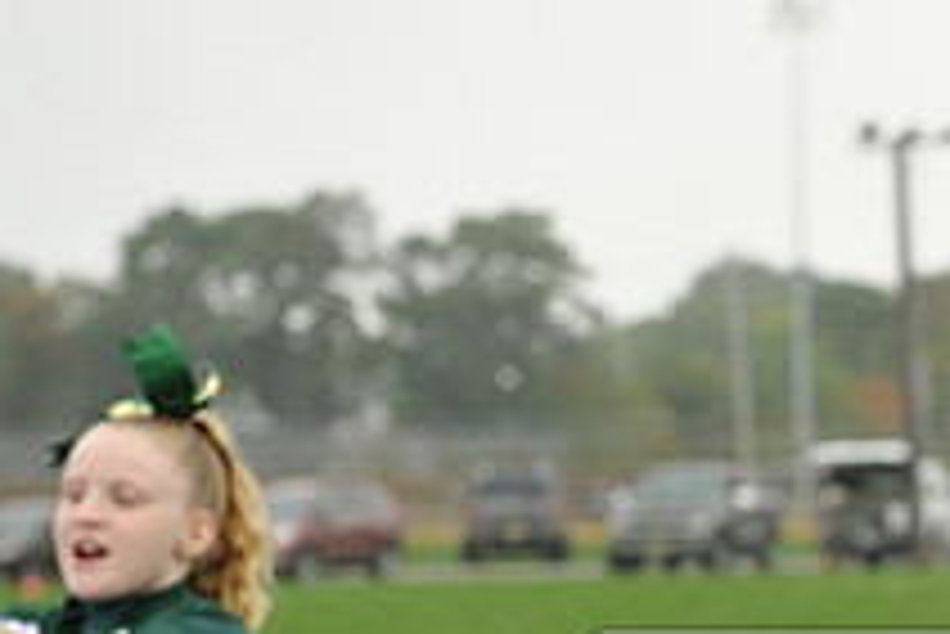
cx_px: 1117
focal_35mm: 192
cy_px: 796
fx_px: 5070
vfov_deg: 7.1
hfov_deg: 10.5
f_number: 4
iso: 800
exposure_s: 1/1600
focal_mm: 70
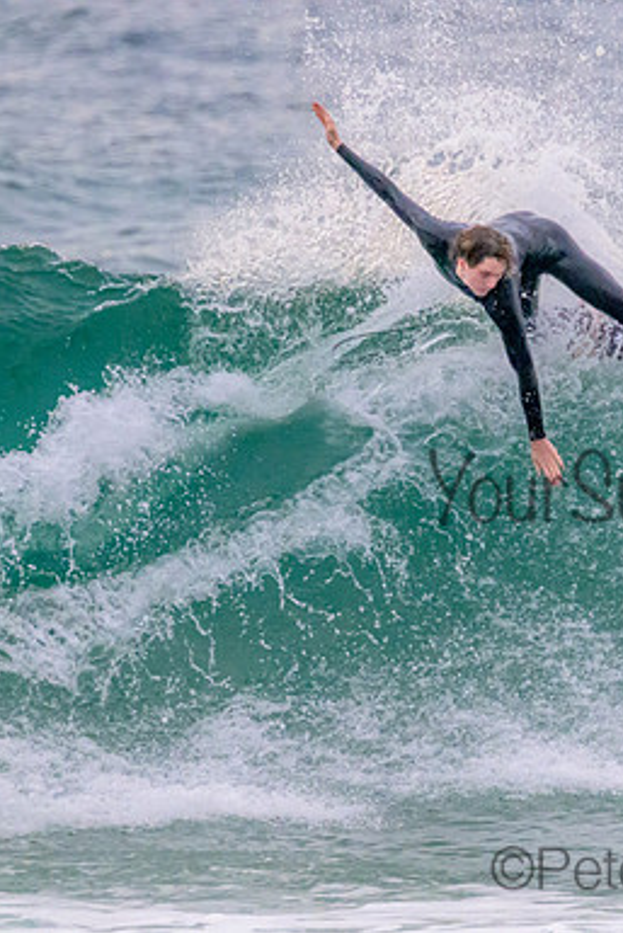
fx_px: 31275
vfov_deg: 1.7
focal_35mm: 1206
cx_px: 679
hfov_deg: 1.1
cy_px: 466
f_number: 11
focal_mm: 800
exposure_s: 1/1600
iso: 14400
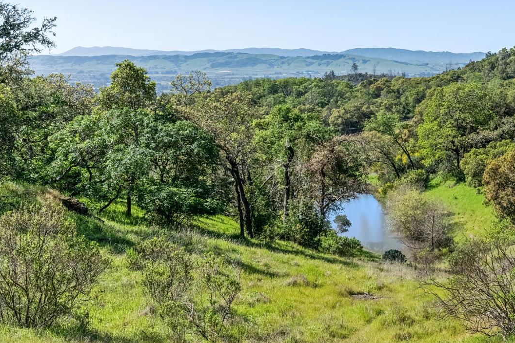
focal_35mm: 54
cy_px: 117
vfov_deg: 24.9
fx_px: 772
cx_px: 356
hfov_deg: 36.4
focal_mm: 38
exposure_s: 1/200
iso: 200
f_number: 11
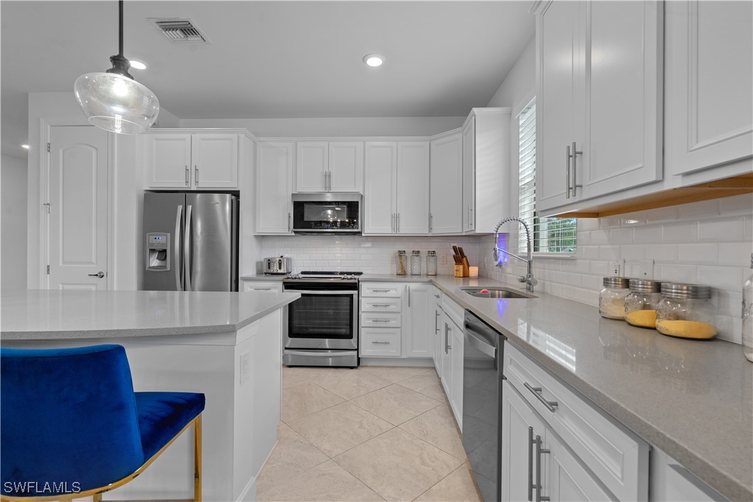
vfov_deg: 73.7
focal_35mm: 16
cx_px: 376
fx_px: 335
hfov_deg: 96.7
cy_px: 251
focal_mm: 16
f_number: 8
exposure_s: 1/20
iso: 400
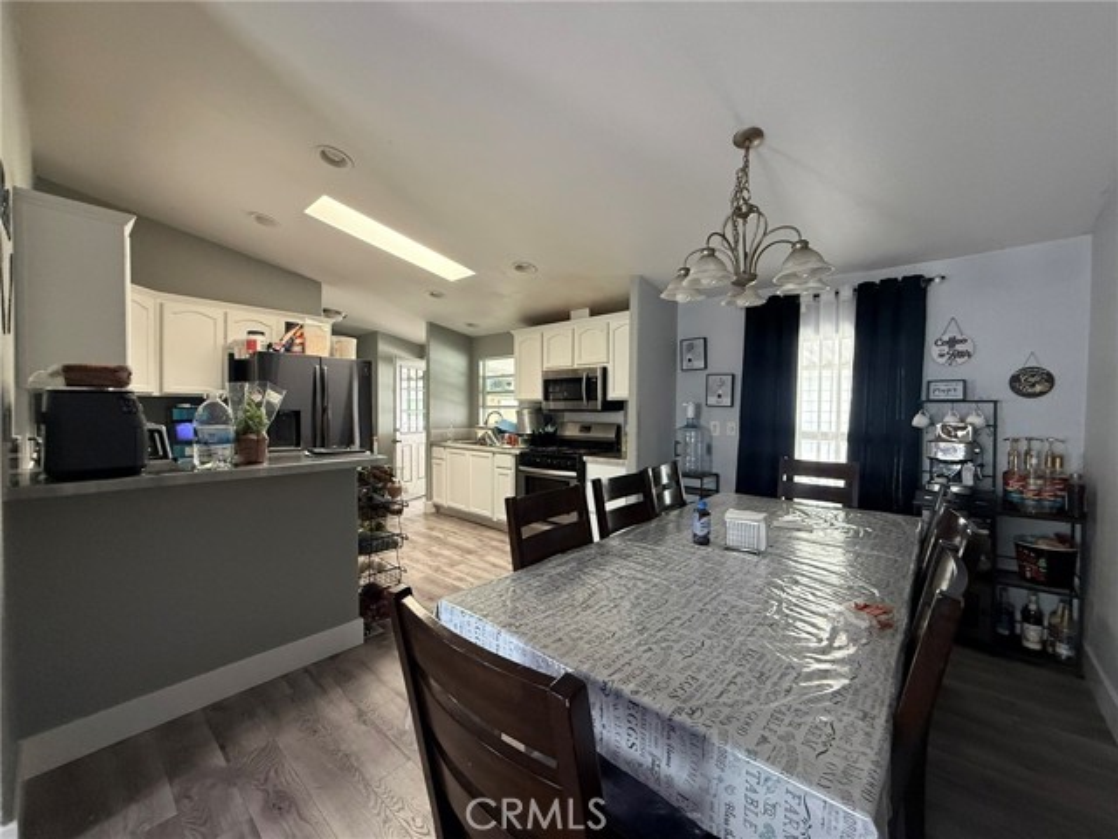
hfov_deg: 102.1
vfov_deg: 85.7
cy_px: 420
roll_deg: +0.0
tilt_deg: -1.7
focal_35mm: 14
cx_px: 559
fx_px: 452
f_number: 2.2
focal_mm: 2.22
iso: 400
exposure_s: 1/60
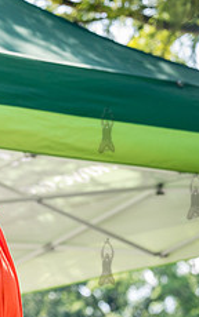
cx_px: -132
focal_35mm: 226
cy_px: 214
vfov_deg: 9.3
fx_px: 1959
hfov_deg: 5.7
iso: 640
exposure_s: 1/640
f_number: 4.5
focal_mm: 70
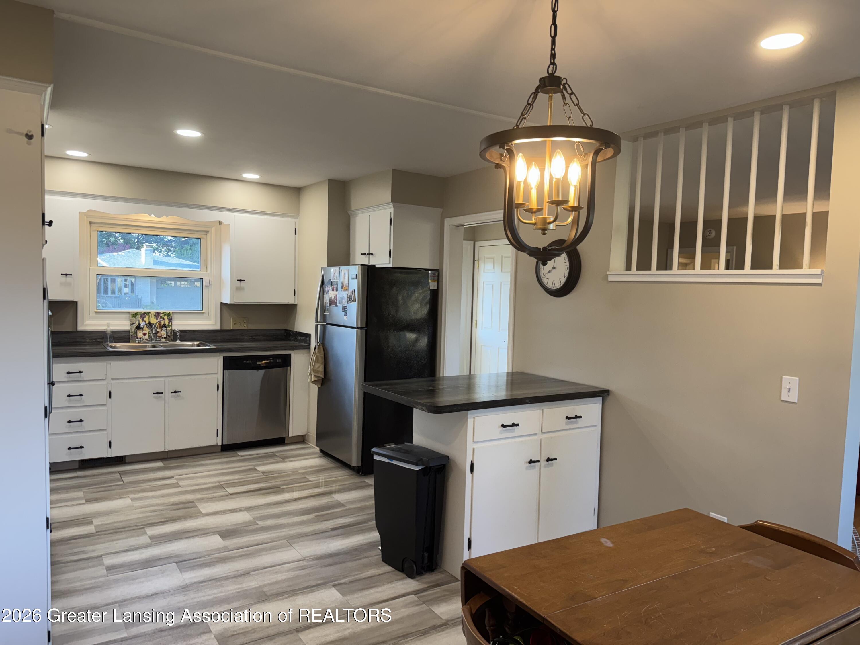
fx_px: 596
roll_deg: -1.9
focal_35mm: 24
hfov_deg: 71.6
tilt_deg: -4.2
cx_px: 430
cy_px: 322
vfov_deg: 56.8
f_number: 1.78
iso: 125
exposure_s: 1/120
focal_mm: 6.76
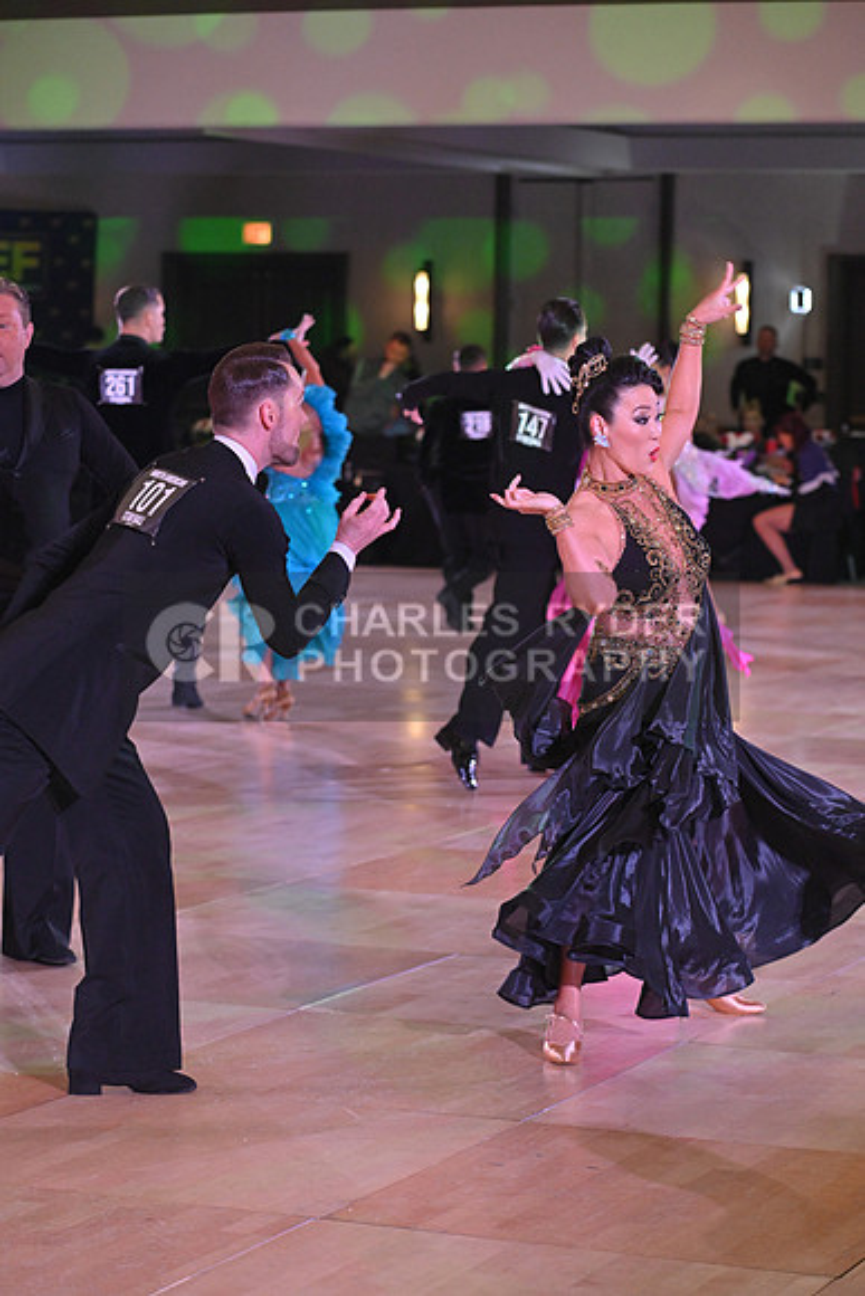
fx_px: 3674
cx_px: 432
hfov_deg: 13.4
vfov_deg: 20.0
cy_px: 648
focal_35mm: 102
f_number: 4.5
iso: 3200
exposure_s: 1/400
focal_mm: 102
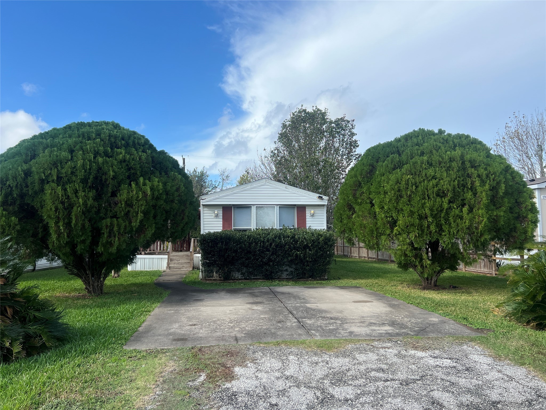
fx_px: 410
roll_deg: +0.6
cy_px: 205
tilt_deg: +3.9
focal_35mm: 26
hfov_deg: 67.3
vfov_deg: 53.1
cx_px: 273
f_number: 1.5
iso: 50
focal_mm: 5.7
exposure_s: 1/3831
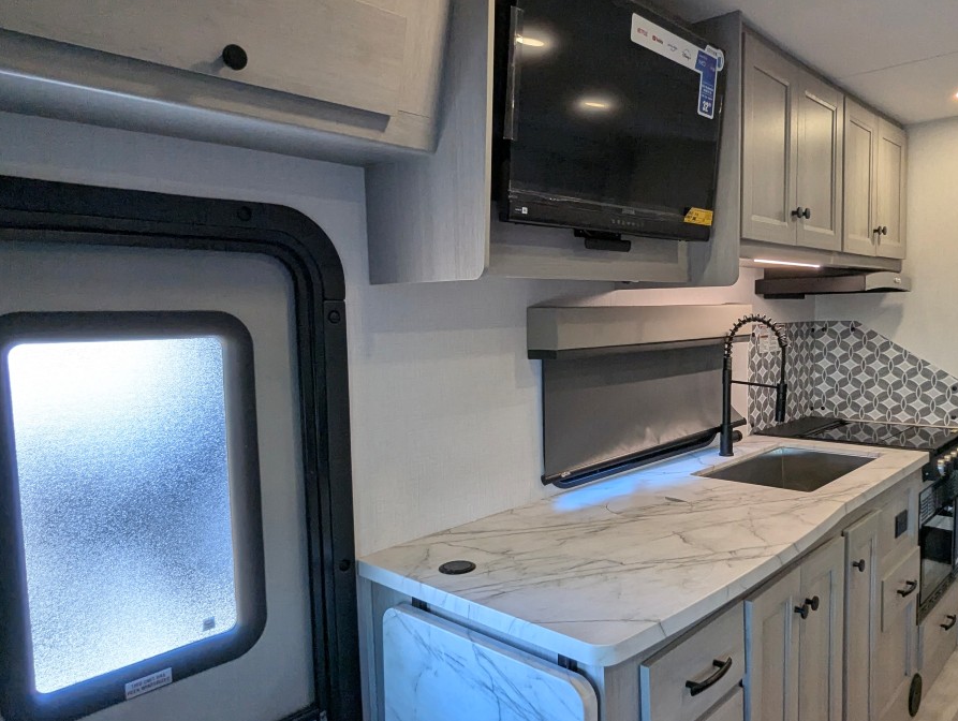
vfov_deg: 55.0
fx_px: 693
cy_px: 373
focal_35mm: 25
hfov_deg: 68.7
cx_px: 568
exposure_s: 1/161
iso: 142
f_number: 2.2
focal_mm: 2.35
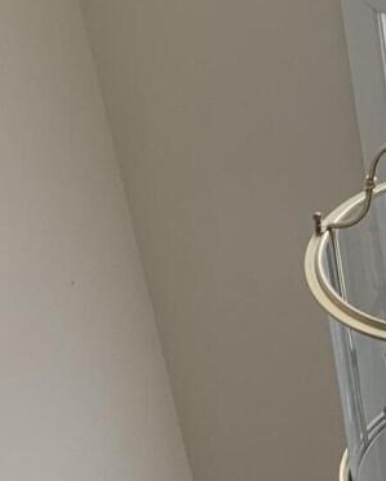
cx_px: 626
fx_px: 1940
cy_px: 322
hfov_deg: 10.8
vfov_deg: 14.1
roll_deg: +1.6
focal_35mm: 136
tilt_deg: -39.5
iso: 100
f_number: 1.8
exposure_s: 1/74
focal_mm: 4.25
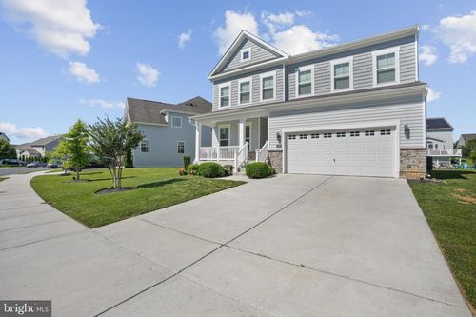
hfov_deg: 96.8
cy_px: 158
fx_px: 211
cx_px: 238
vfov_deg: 73.7
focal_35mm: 16
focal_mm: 16
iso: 100
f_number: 8
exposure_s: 1/160
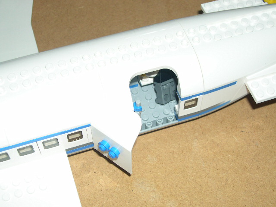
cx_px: 138
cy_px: 104
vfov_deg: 25.7
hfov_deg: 33.8
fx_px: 454
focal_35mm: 57
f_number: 3.4
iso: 100
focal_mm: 12.2
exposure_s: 1/60
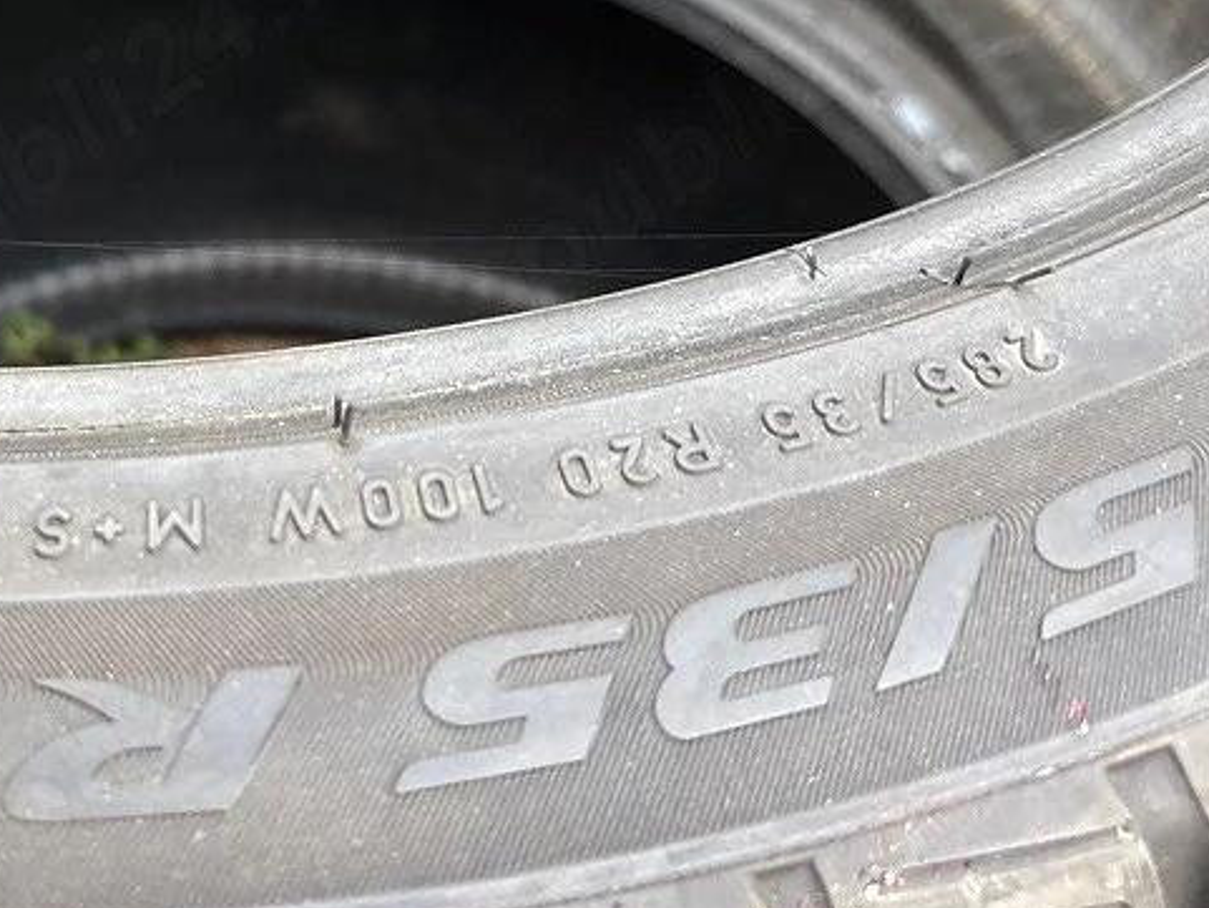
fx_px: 1886
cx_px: 294
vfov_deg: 26.3
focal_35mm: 54
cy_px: 116
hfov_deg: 34.7
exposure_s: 1/60
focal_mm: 5.96
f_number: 1.6
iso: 200
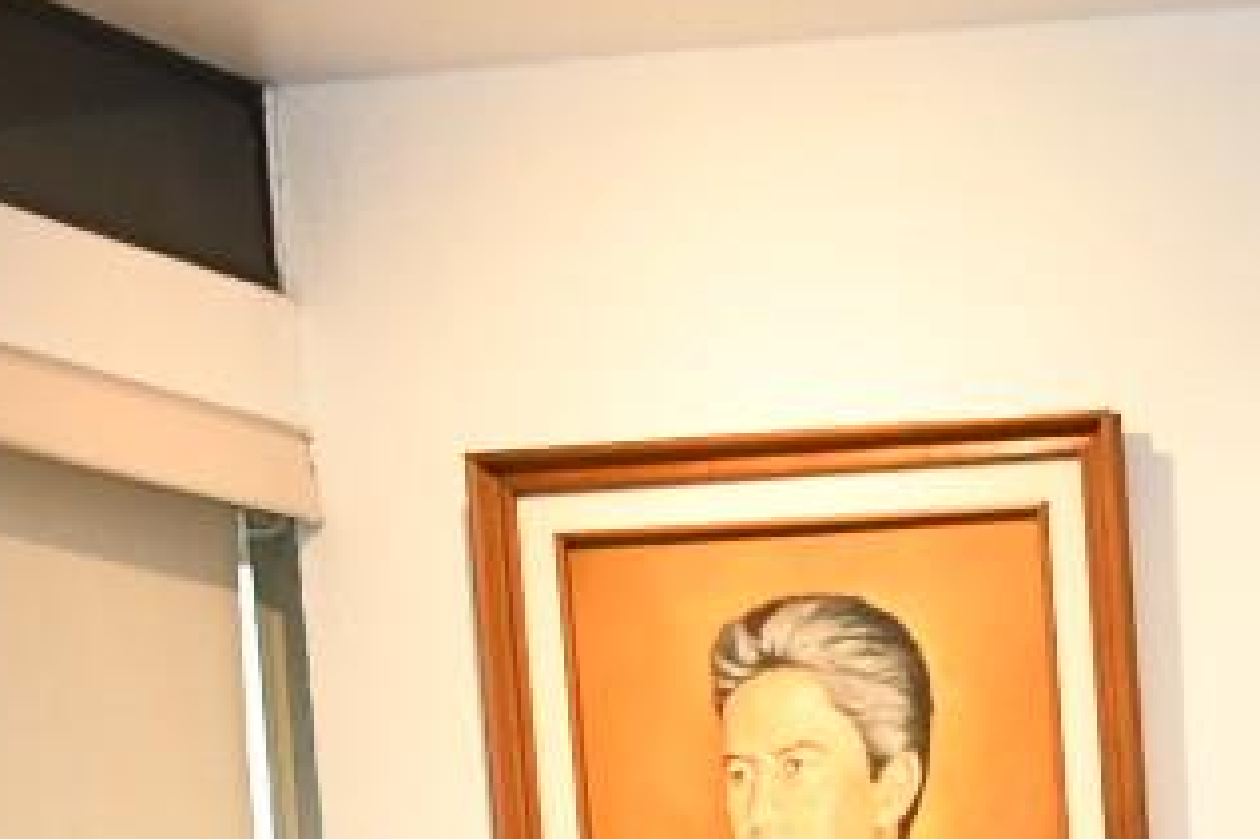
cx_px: 2083
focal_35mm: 138
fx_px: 4827
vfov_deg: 9.1
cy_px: 1881
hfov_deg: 13.7
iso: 2000
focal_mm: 18
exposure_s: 1/100
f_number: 3.5
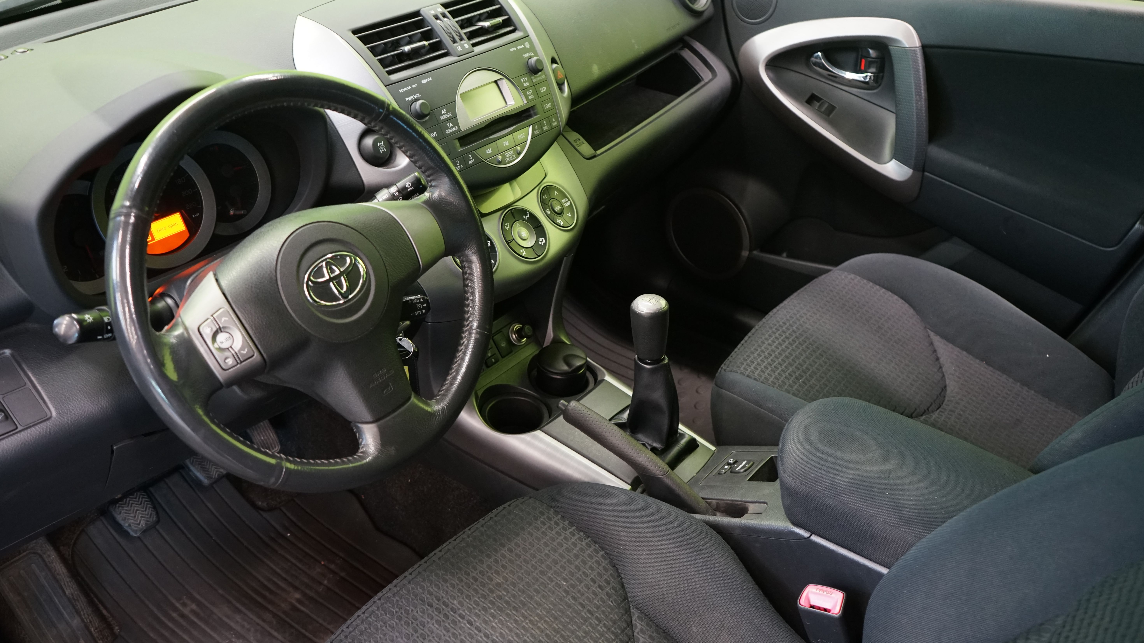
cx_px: 565
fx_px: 940
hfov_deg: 62.6
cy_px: 381
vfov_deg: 37.6
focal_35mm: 31
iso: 2000
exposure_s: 1/20
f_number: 5
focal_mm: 29
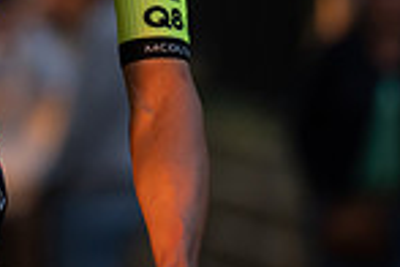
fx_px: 7711
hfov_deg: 3.0
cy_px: -18
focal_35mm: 694
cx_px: -98
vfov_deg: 2.0
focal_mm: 176
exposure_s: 1/1000
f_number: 2.8
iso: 1250
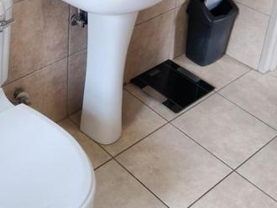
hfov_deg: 30.3
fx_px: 504
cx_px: 74
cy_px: -6
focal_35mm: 63
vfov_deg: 22.3
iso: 598
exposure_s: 1/33.3
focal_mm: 4.7
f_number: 1.8
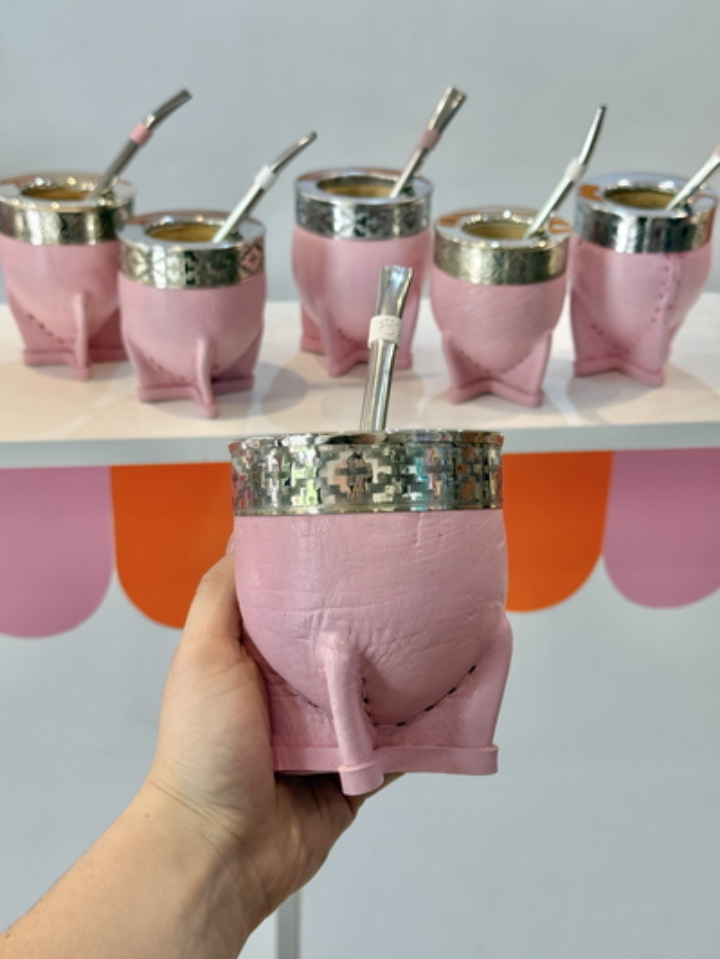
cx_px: 360
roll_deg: -1.1
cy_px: 480
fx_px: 1331
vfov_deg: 39.6
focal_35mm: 48
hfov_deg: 30.3
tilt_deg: -24.6
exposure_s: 1/100
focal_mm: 6.76
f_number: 1.78
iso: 80
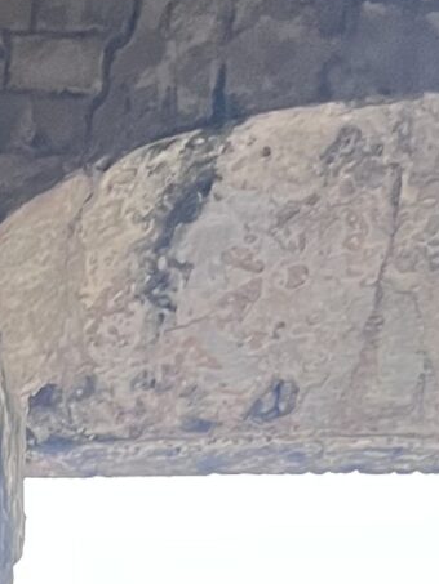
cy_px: 1260
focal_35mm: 147
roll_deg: -2.5
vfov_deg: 11.7
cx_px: -341
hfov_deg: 9.6
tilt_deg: +2.4
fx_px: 2485
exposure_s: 1/50
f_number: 1.5
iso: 200
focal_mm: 5.7
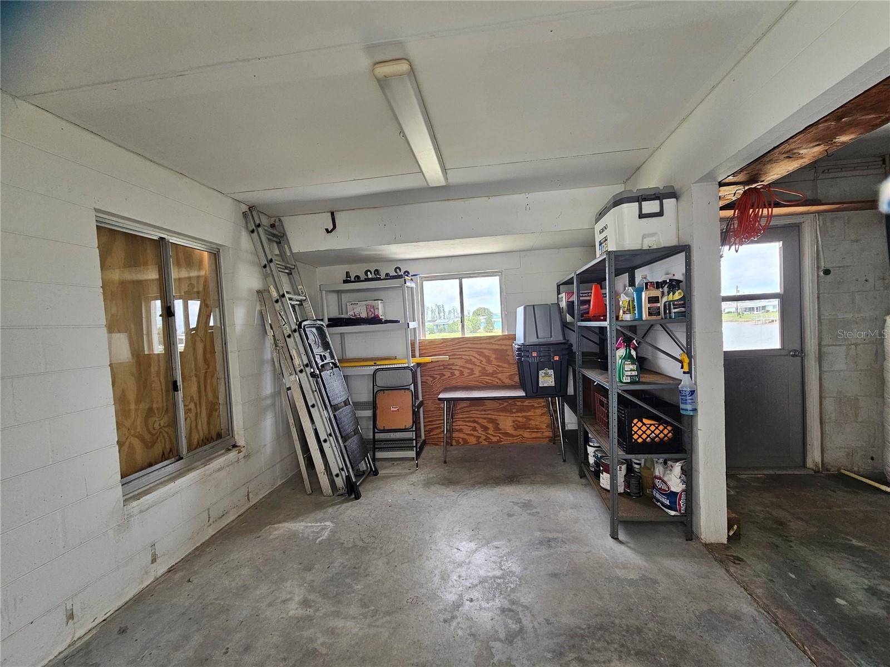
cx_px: 445
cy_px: 334
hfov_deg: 106.2
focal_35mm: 13
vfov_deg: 89.9
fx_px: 334
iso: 100
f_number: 2.2
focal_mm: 2.2
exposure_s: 1/120
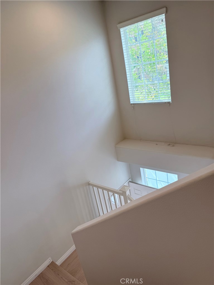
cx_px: 107
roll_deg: +10.5
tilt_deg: -19.9
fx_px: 198
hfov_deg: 56.8
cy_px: 142
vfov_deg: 71.6
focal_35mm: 24
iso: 80
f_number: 1.78
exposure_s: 1/245
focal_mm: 6.76
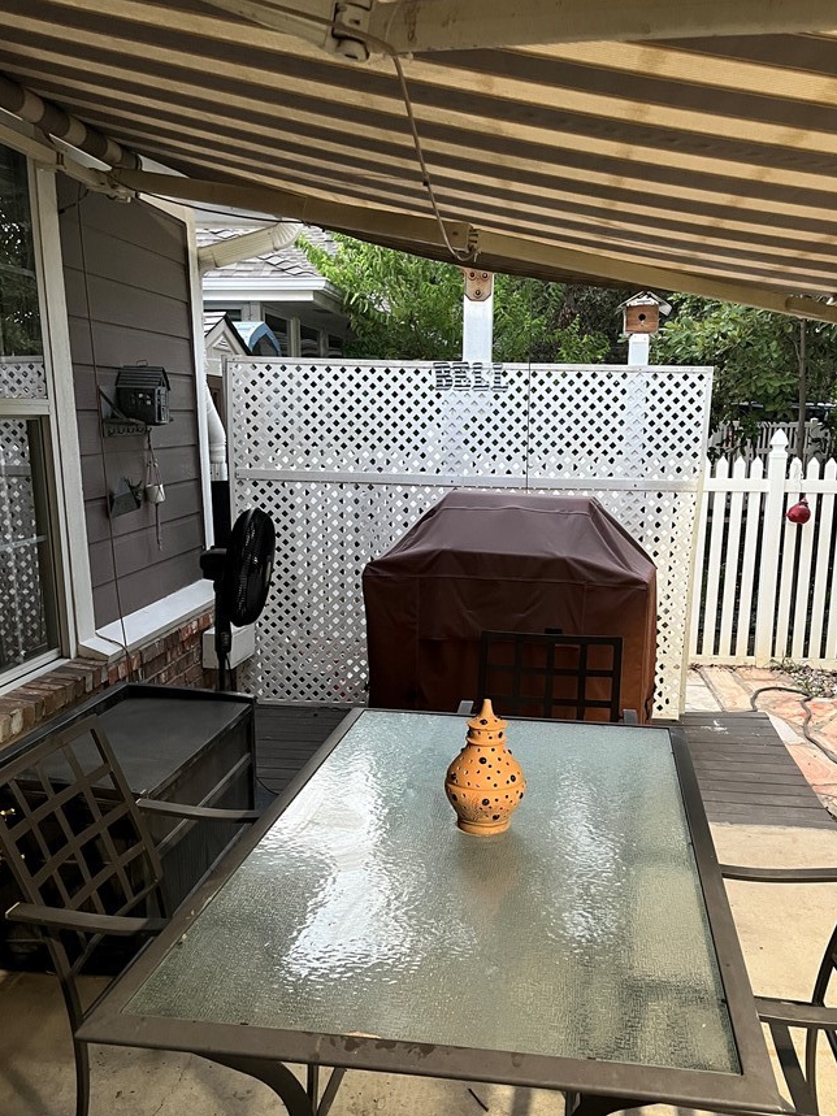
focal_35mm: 31
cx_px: 472
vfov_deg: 58.0
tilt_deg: -14.2
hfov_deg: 45.3
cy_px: 655
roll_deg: -0.1
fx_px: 1000
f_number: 1.6
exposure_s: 1/40
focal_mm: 5.1
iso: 400
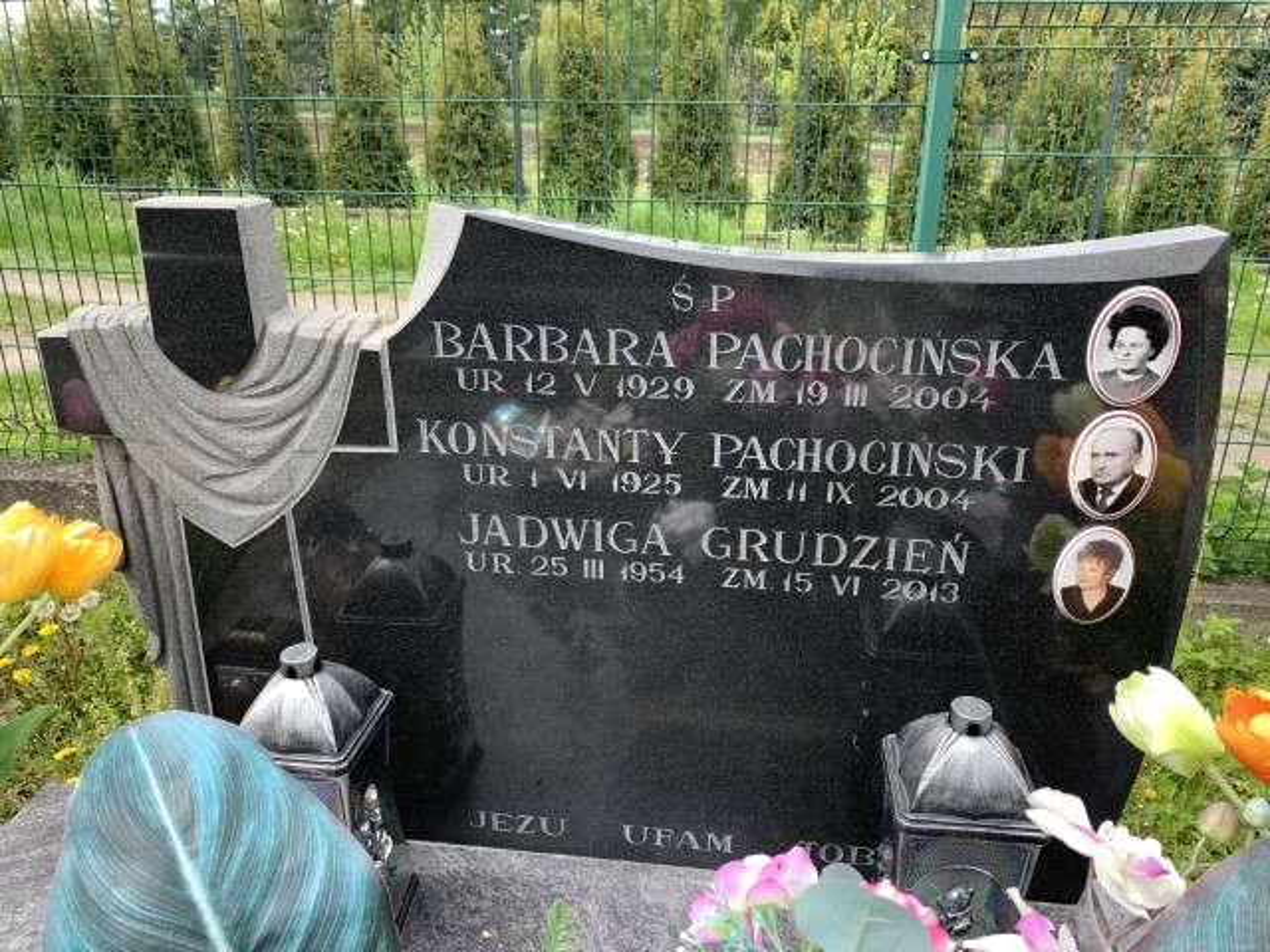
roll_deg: +0.3
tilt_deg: -20.8
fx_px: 954
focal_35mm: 26
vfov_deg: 53.1
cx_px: 635
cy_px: 476
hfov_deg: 67.3
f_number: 1.8
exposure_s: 1/771
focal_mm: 4.25
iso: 25
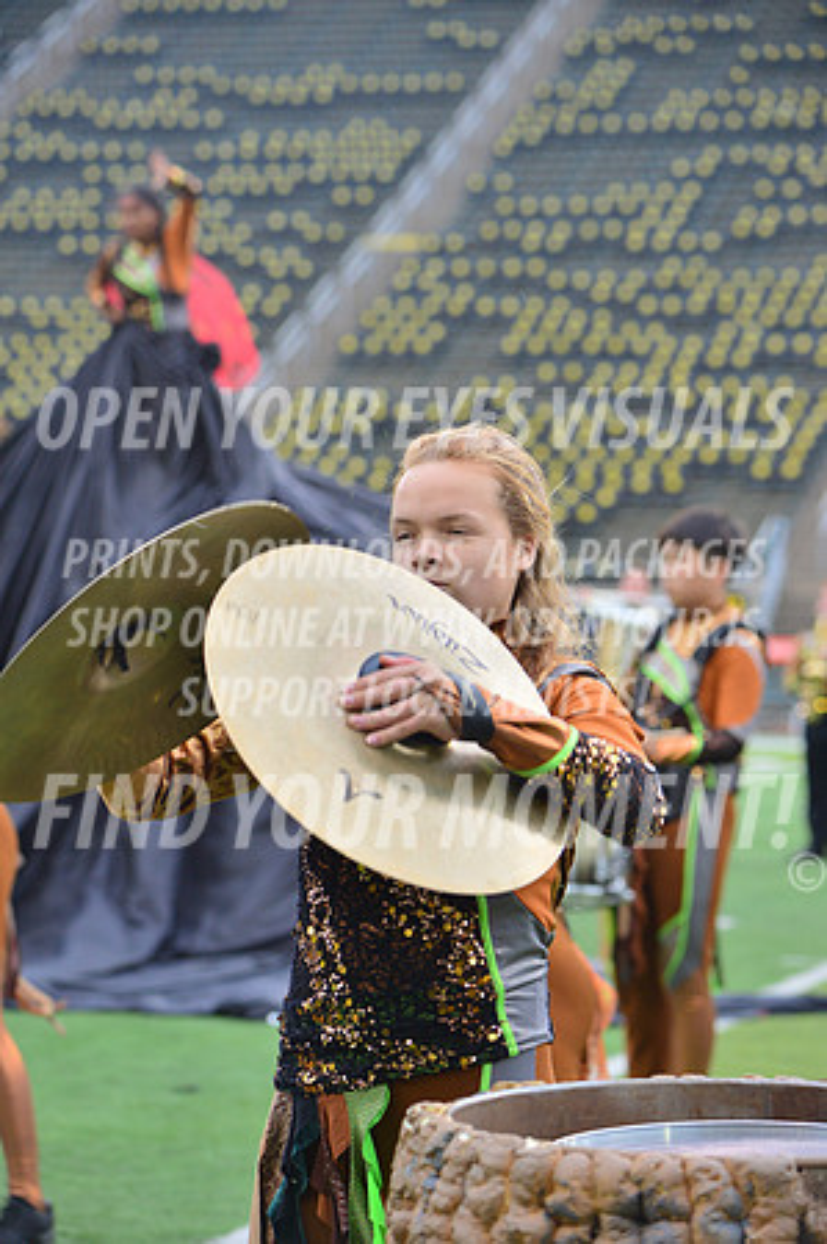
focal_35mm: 130
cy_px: 622
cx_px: 414
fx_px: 4490
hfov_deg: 10.5
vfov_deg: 15.8
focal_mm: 130
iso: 640
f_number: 5.6
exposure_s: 1/500
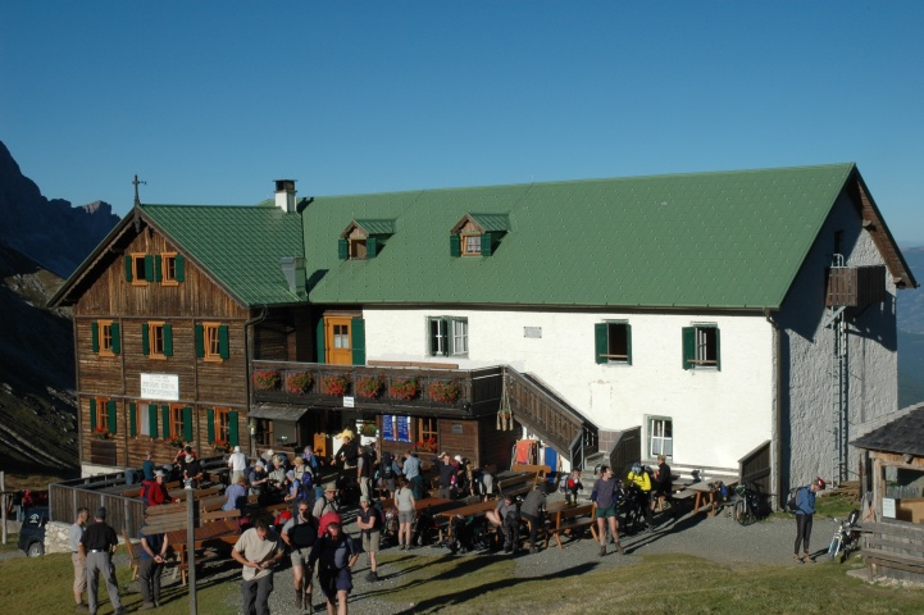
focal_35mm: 51
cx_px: 462
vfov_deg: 26.5
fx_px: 1308
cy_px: 308
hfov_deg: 38.9
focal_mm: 34
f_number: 20
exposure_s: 1/160
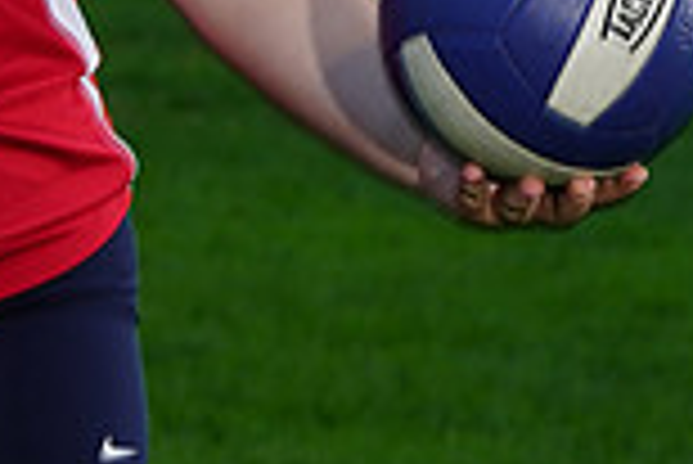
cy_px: -264
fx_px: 9961
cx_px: -130
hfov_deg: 4.0
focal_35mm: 517
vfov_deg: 2.7
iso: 320
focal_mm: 137
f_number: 10
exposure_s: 1/20
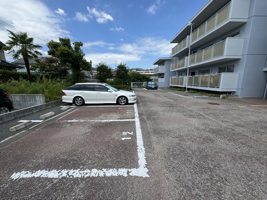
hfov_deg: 102.1
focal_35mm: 14
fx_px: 108
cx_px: 134
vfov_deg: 85.7
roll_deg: -0.2
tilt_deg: -9.8
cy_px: 100
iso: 50
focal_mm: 2.22
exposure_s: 1/1709
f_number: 2.2
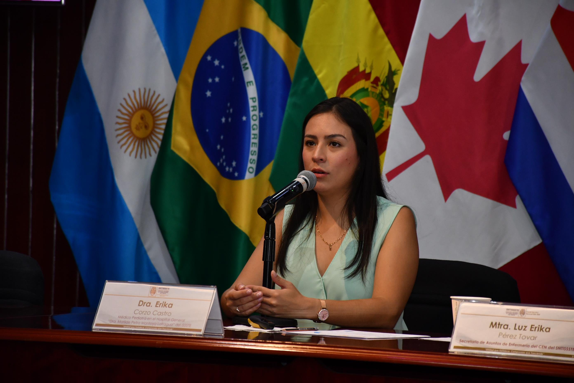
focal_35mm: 210
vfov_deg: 6.5
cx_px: 287
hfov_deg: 9.8
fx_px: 3348
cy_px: 192
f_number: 5.6
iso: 1000
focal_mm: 140
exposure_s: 1/100
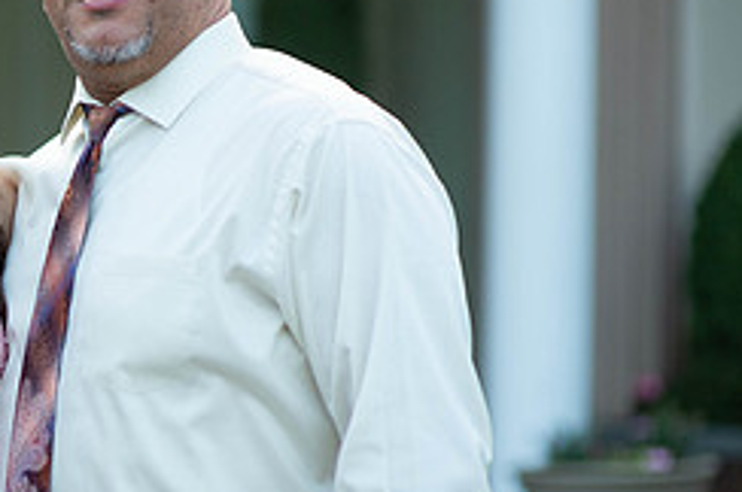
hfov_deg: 10.1
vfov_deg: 6.8
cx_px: -109
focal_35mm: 202
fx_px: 4158
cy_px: 395
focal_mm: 85
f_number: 2
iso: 250
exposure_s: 1/800
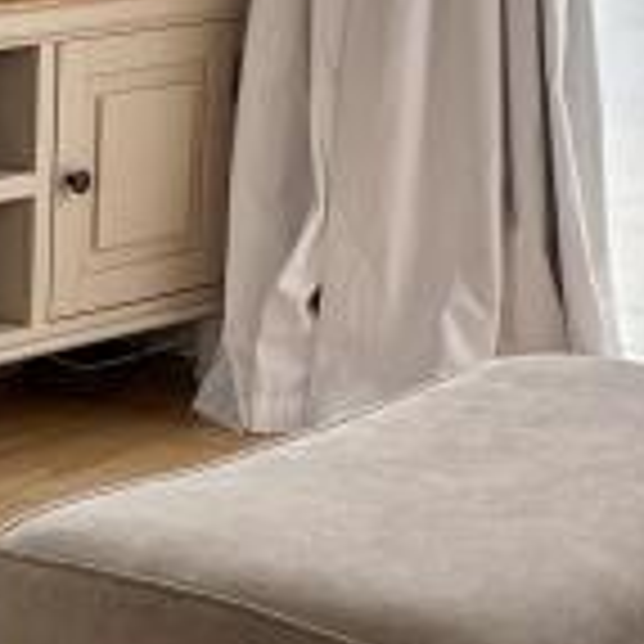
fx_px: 3452
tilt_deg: -7.6
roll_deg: -2.9
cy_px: -77
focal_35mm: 164
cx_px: 455
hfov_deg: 10.6
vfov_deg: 10.5
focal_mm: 5.96
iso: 64
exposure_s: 1/121
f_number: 1.6
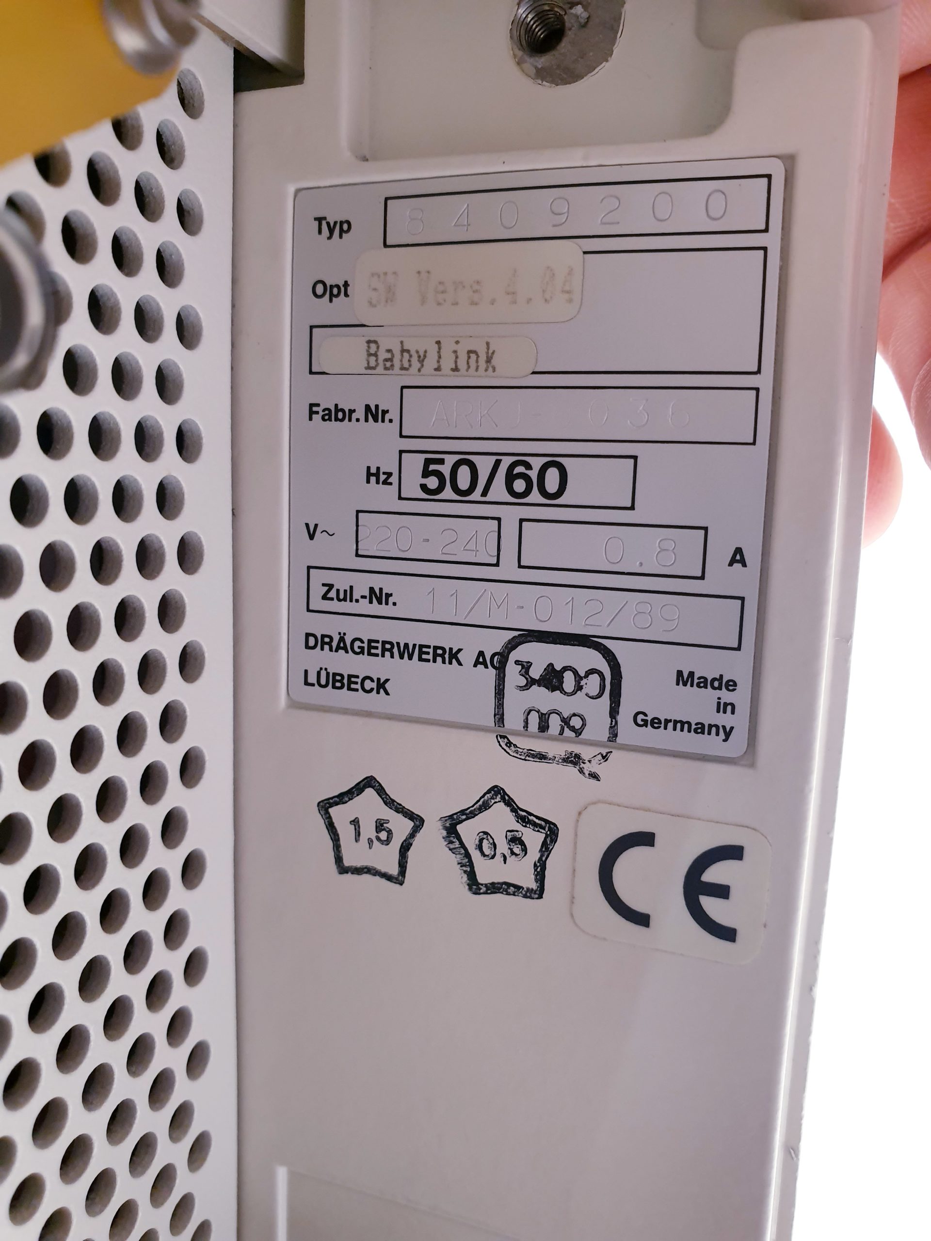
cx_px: 466
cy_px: 620
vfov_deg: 67.3
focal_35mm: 26
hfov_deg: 53.1
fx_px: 932
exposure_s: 1/50
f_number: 2.4
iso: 250
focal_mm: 4.3
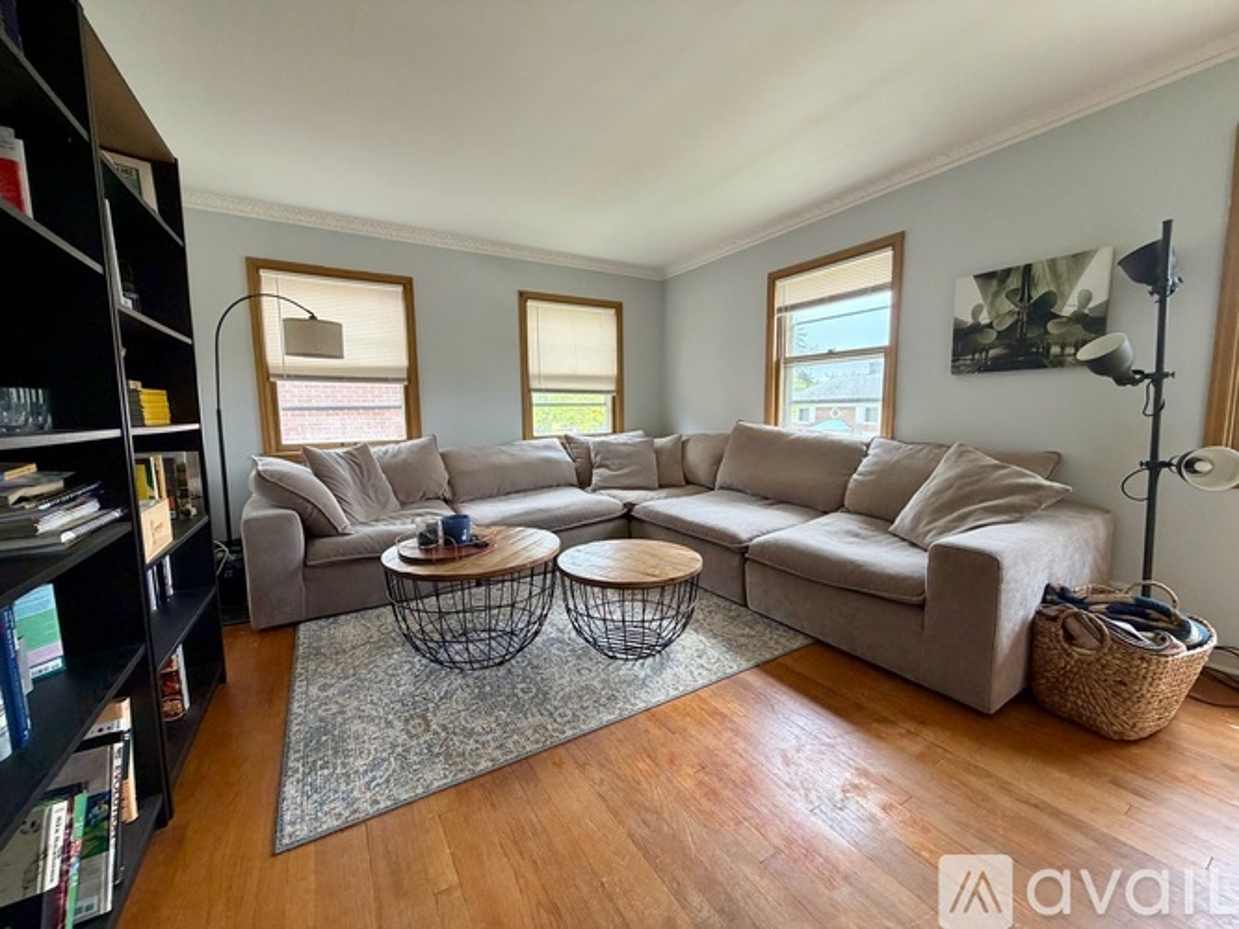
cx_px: 620
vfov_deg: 85.7
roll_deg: +0.4
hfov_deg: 102.1
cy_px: 464
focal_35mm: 14
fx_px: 501
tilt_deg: -4.3
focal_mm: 2.22
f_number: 2.2
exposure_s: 1/121
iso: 200
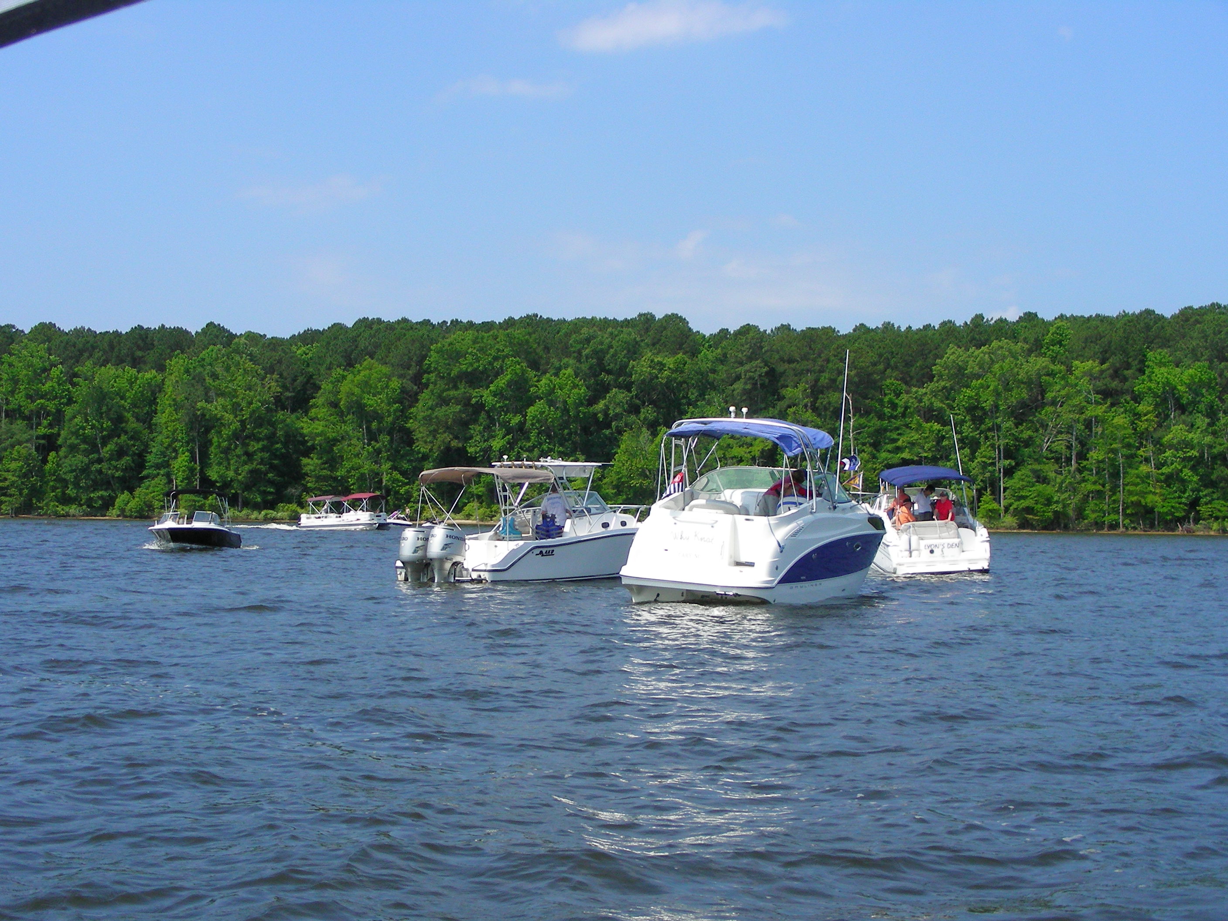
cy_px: 460
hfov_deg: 36.2
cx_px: 614
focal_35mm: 53
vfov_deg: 27.5
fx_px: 1880
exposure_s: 1/821
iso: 50
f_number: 4
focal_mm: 8.8
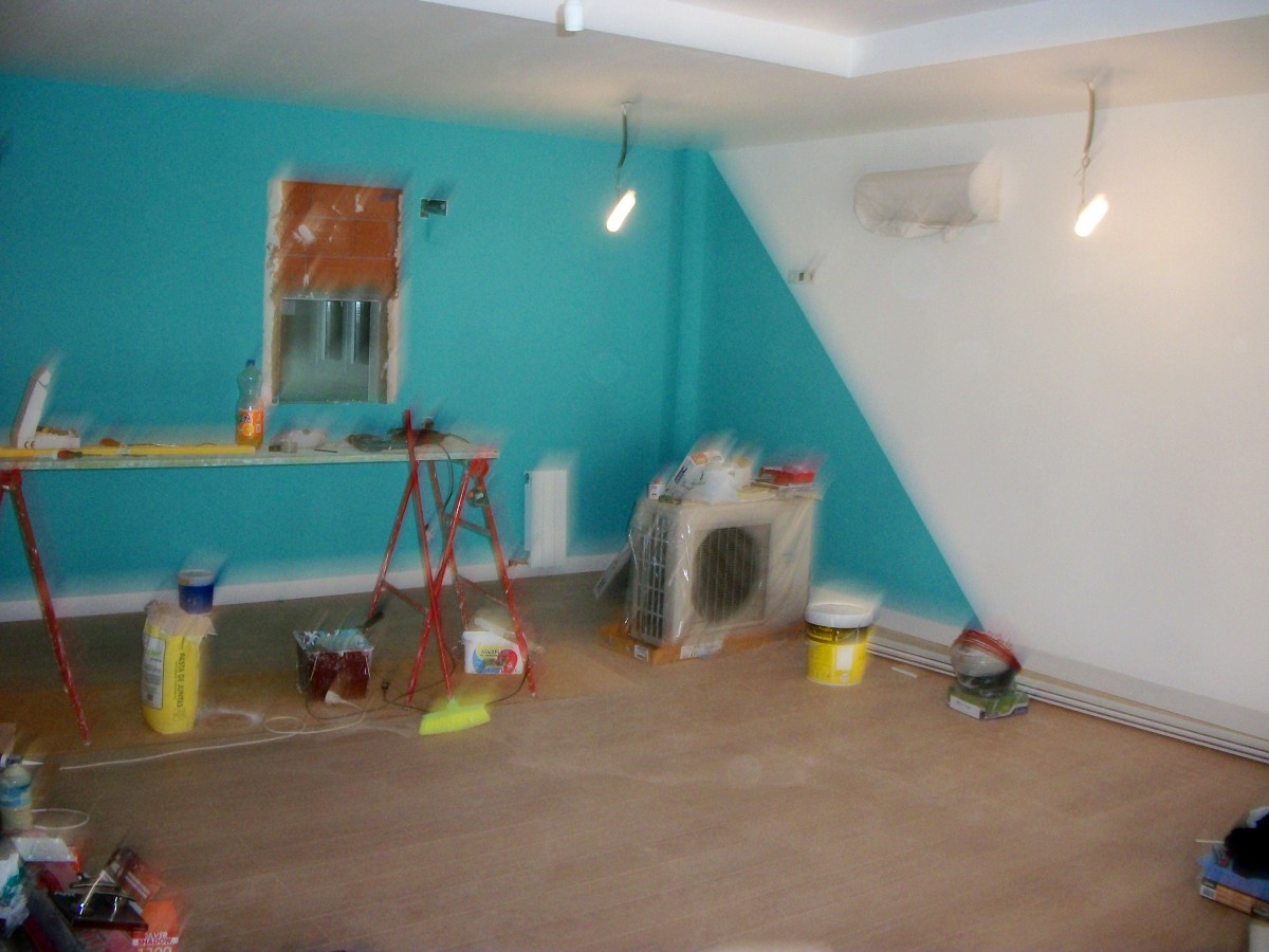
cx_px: 634
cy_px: 476
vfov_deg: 40.7
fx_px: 1283
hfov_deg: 52.6
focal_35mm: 35
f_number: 3.1
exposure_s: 1/30
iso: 250
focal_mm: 6.3
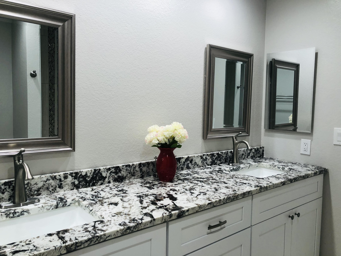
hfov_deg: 63.4
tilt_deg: -3.7
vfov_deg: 49.7
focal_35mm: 28
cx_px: 170
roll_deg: -1.1
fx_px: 276
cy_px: 128
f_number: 1.8
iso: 20
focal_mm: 4
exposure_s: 1/40
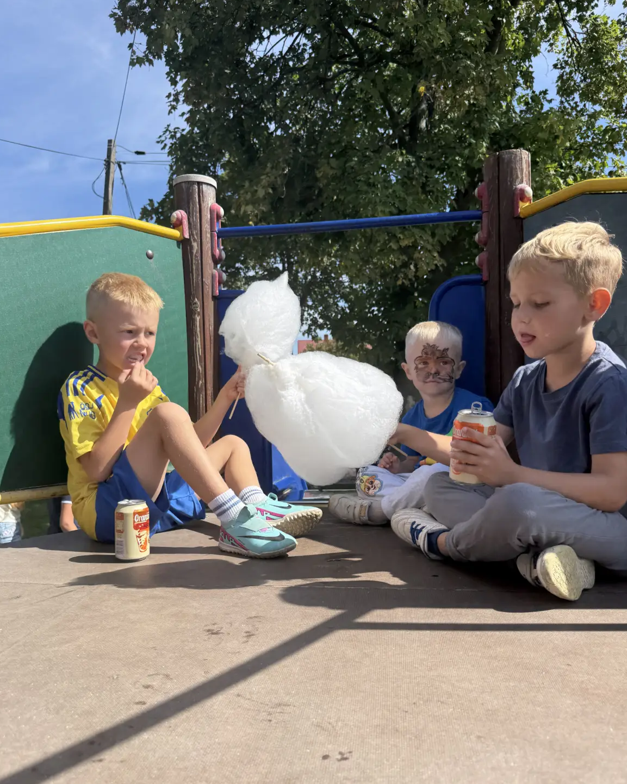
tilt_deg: -6.0
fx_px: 603
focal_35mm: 26
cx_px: 305
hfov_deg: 54.9
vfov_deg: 66.0
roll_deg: -1.7
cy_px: 418
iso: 80
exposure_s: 1/3425
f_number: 1.78
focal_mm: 6.76
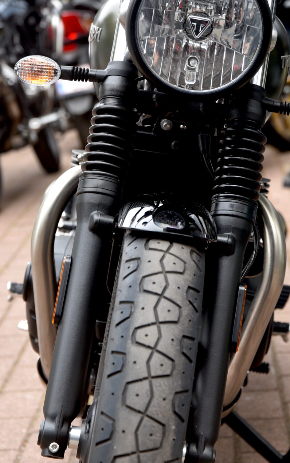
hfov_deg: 11.5
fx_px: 1442
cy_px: 166
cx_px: 201
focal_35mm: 114
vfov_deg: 18.3
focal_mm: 66
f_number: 4.5
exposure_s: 1/80
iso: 100
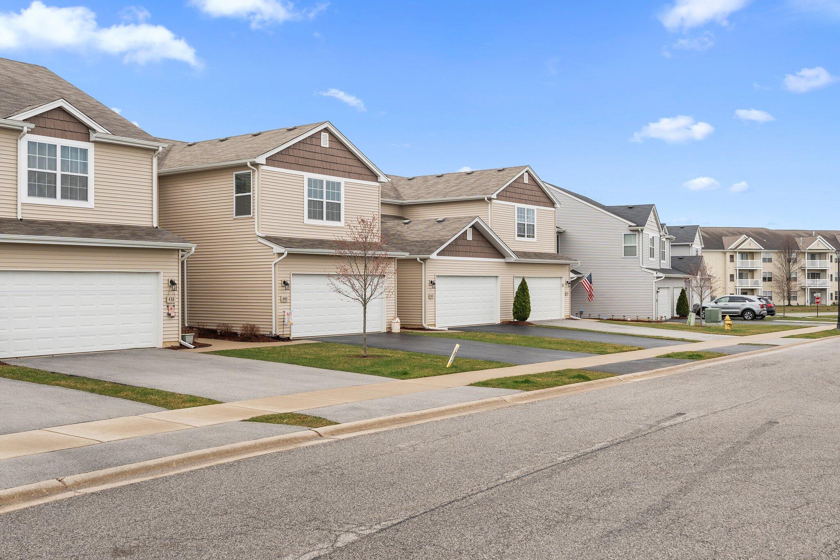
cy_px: 280
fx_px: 840
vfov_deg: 36.9
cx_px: 420
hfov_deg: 53.1
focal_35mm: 36
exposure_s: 1/60
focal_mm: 24
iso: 125
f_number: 5
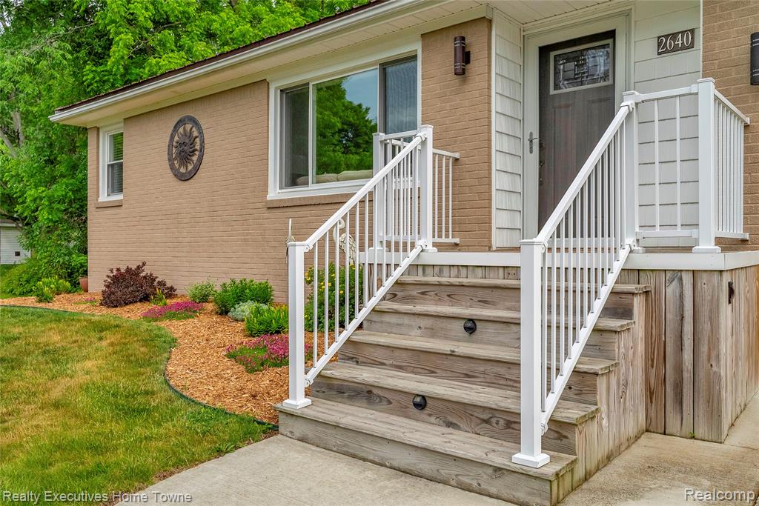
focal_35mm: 29
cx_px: 380
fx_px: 611
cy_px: 253
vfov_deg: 45.0
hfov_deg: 63.7
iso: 1600
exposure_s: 1/1000
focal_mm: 29
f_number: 8
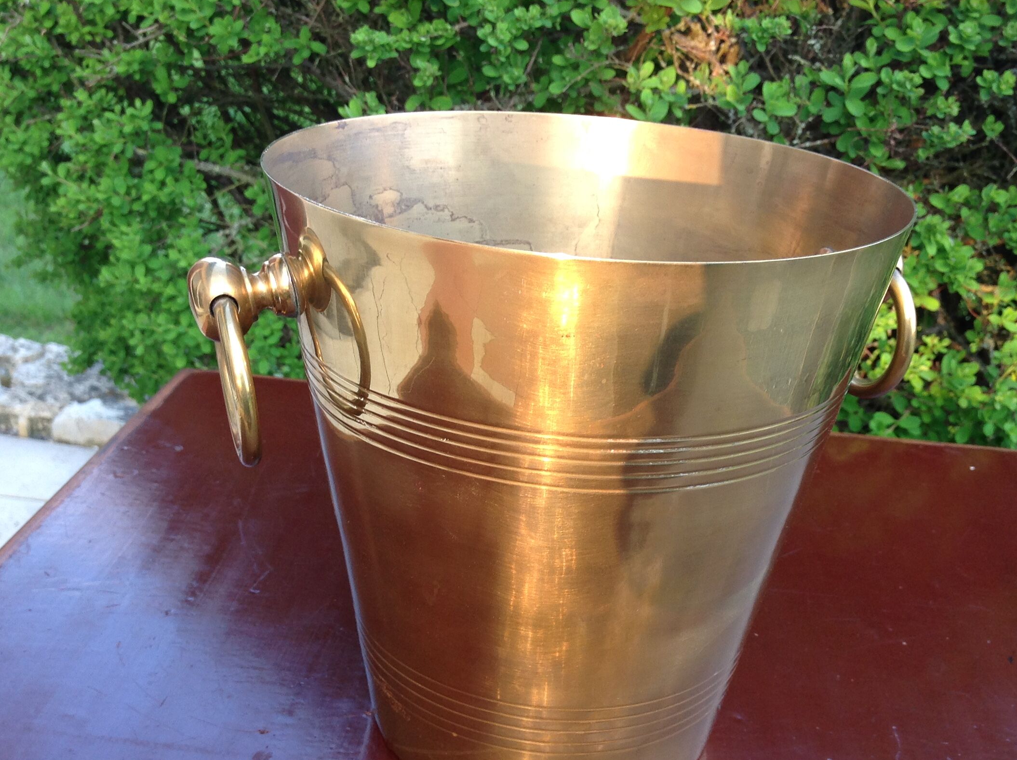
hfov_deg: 43.9
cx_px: 540
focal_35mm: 43
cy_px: 461
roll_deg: -4.8
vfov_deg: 33.4
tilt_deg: -28.8
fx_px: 1261
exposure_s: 1/60
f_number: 2.4
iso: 64
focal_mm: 4.28
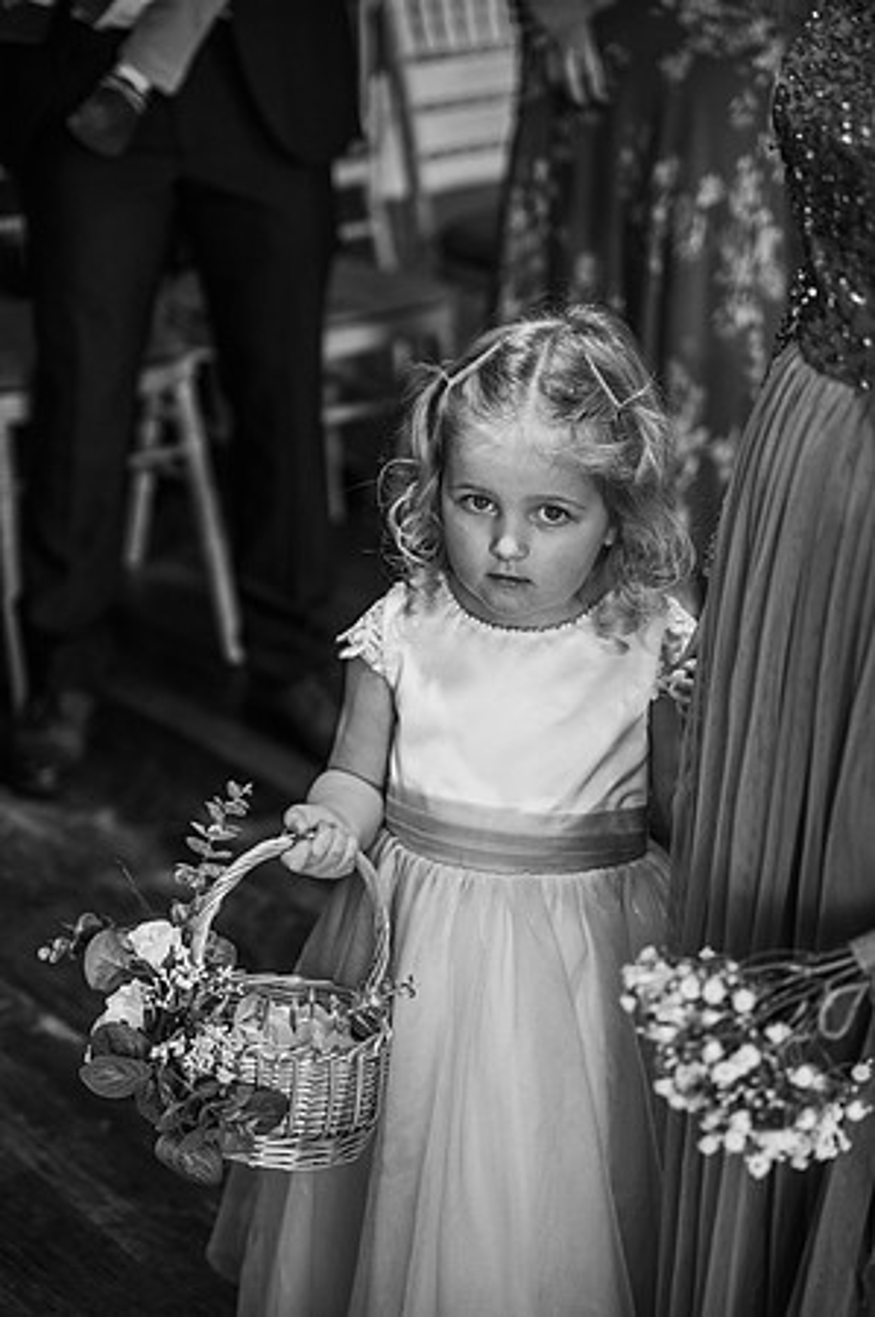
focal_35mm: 70
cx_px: 438
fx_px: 2558
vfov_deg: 28.9
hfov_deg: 19.4
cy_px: 658
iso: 720
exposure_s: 1/200
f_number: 2.8
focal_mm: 70
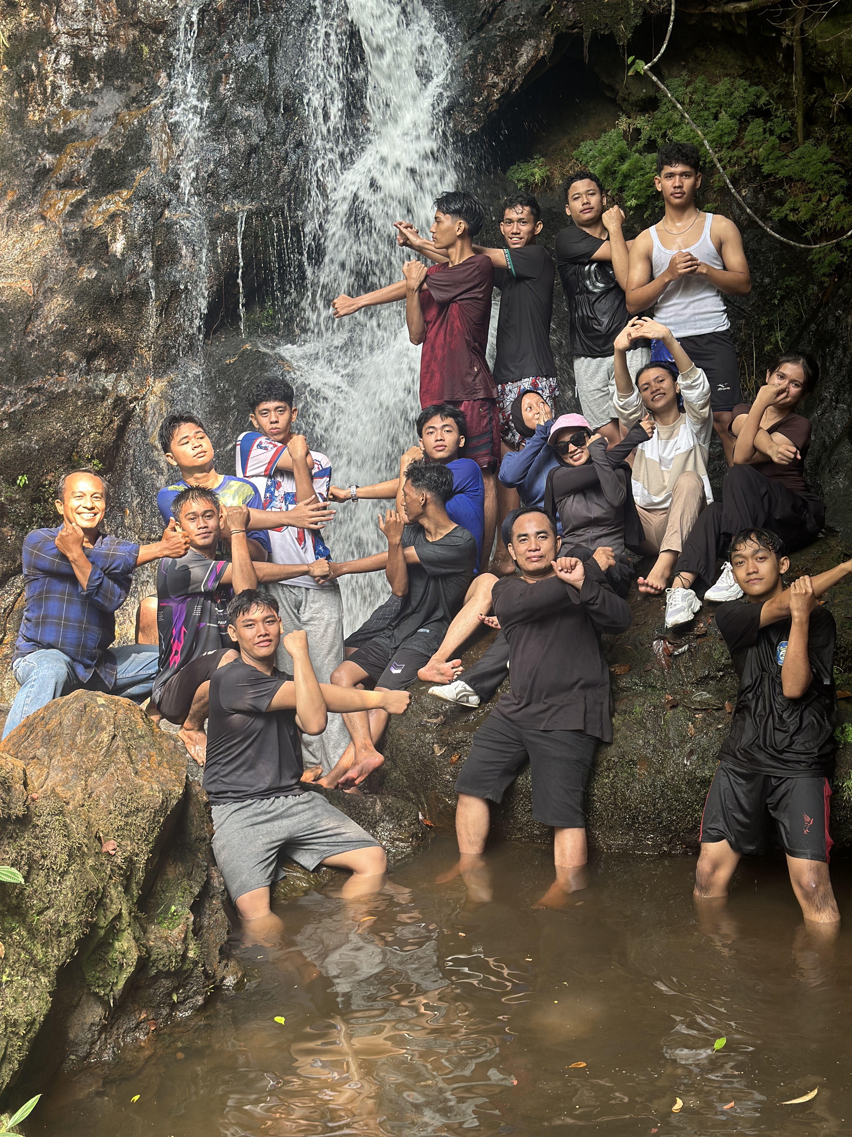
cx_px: 426
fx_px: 1575
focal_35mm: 48
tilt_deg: -8.9
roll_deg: +4.7
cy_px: 568
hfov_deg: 30.3
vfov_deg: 39.7
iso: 64
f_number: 1.78
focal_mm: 6.86
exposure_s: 1/130
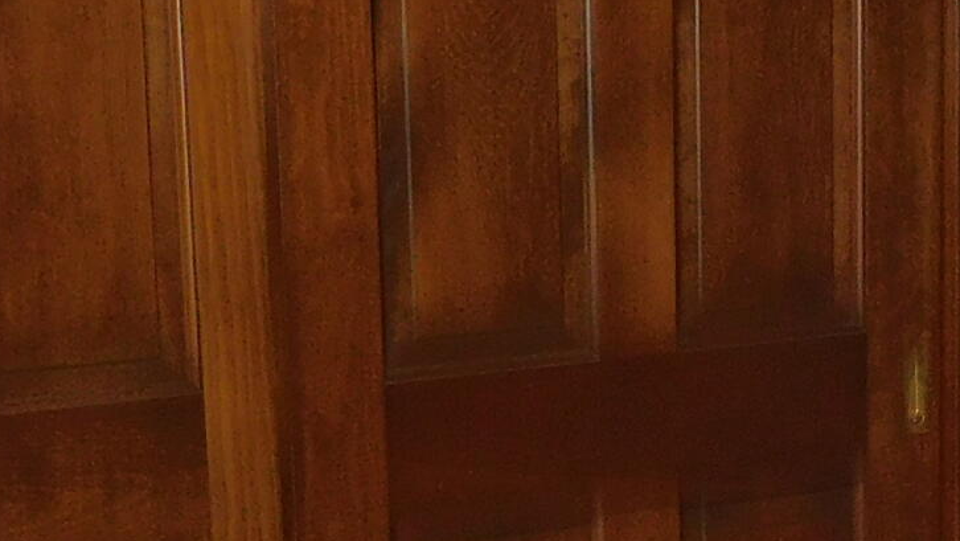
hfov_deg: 19.6
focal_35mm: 108
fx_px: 2750
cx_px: 787
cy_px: 478
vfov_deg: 11.2
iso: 200
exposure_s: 1/30
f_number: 3.3
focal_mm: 4.3
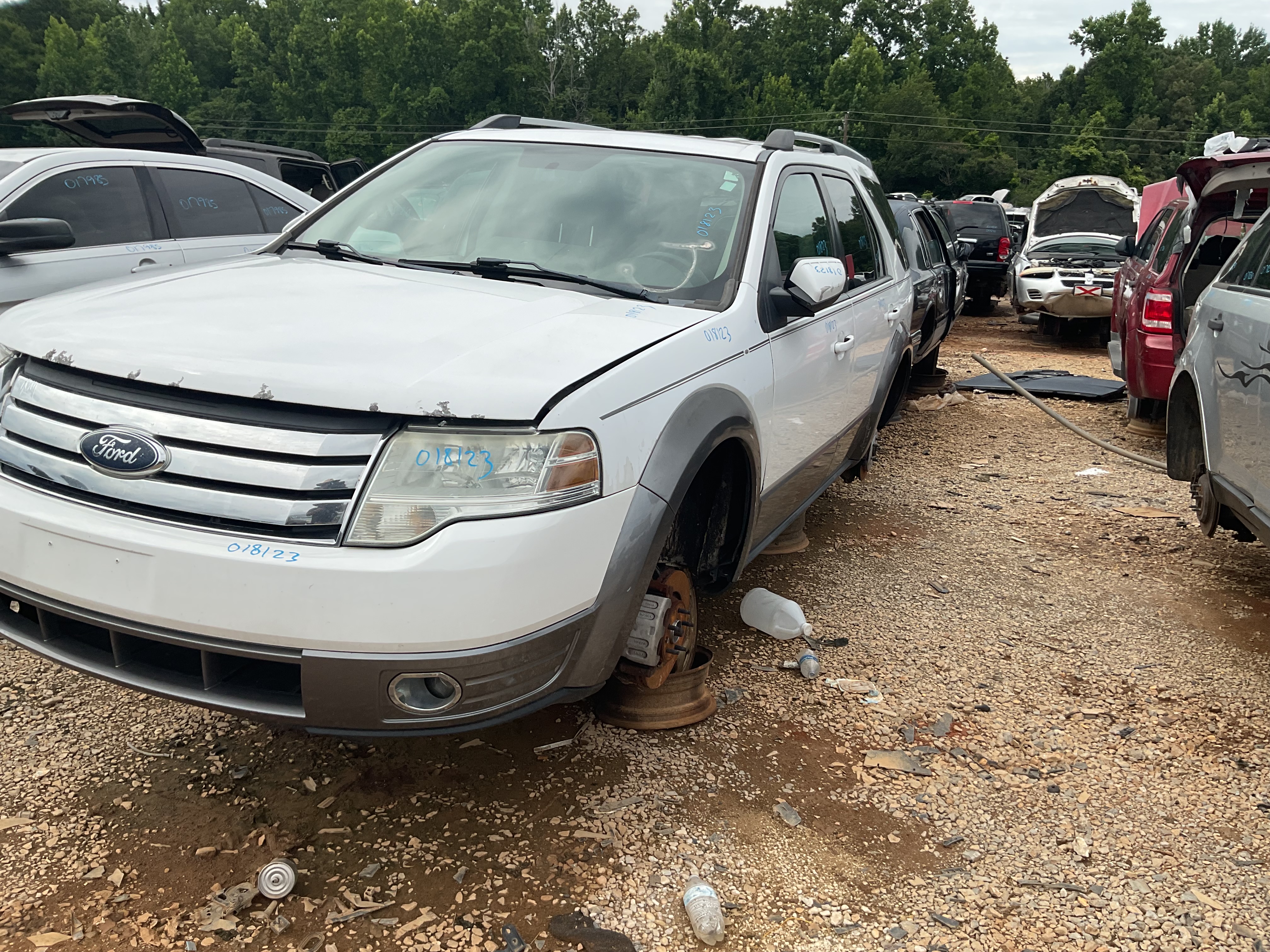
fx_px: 1064
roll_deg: +0.4
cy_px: 476
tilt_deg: -16.1
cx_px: 635
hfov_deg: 61.7
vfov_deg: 48.2
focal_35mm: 29
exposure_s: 1/1848
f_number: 1.8
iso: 16
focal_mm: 3
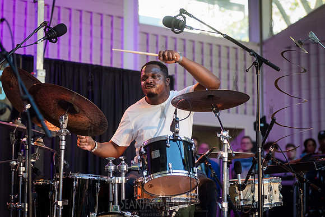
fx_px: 908
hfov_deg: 20.3
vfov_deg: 13.6
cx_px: 162
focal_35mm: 101
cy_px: 108
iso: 3200
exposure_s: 1/800
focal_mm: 100
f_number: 4
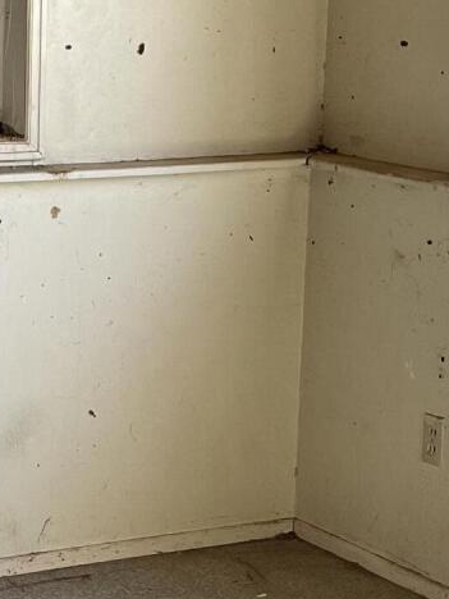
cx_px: -35
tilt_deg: -10.4
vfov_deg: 17.7
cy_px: 316
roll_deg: +0.1
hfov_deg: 13.1
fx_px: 1920
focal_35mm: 111
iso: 100
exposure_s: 1/121
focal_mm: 5.1
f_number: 1.6
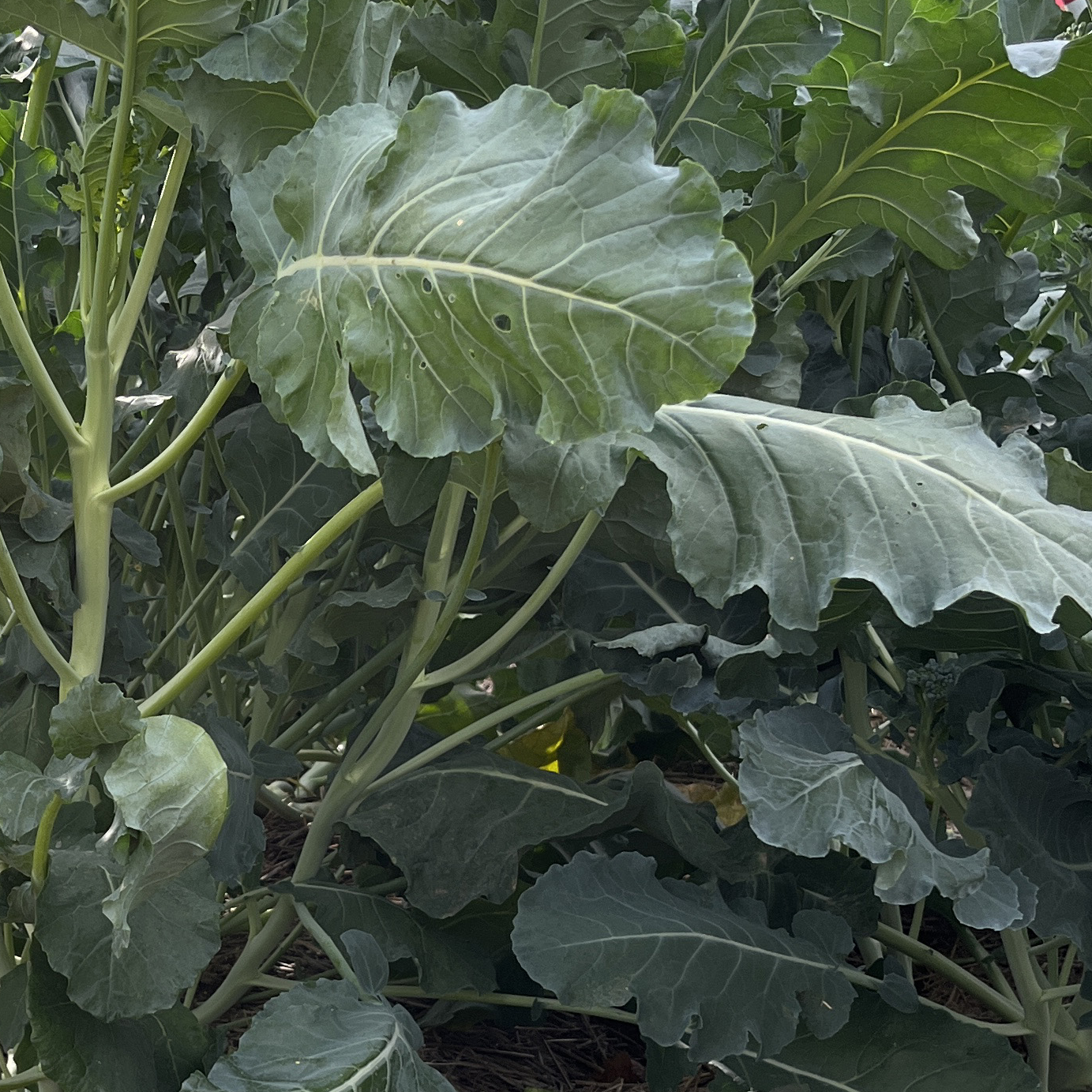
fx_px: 2391
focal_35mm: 67
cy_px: 830
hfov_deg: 25.1
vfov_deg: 25.4
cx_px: 148
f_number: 1.6
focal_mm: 5.1
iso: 50
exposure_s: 1/450
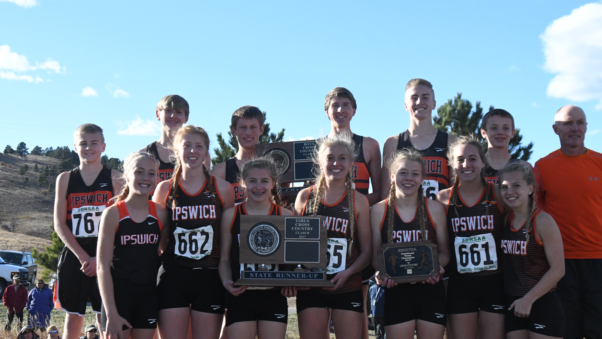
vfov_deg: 16.1
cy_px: 197
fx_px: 1197
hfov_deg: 28.2
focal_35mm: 75
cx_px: 321
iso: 2500
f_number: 8
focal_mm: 42
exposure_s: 1/3200
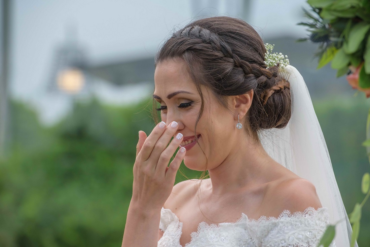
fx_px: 2056
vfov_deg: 6.9
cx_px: 185
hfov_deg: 10.3
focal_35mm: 200
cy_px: 124
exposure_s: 1/320
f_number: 6.3
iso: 640
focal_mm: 200
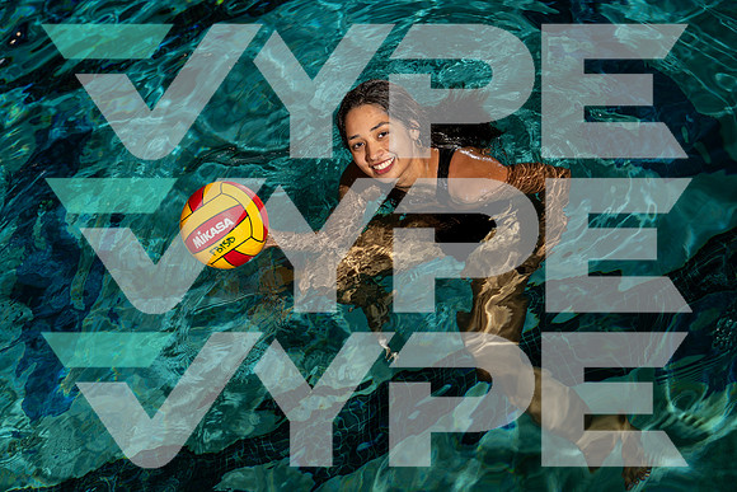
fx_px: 840
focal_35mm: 41
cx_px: 368
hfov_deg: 47.4
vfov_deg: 32.6
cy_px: 246
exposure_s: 1/250
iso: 100
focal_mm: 41
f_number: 4
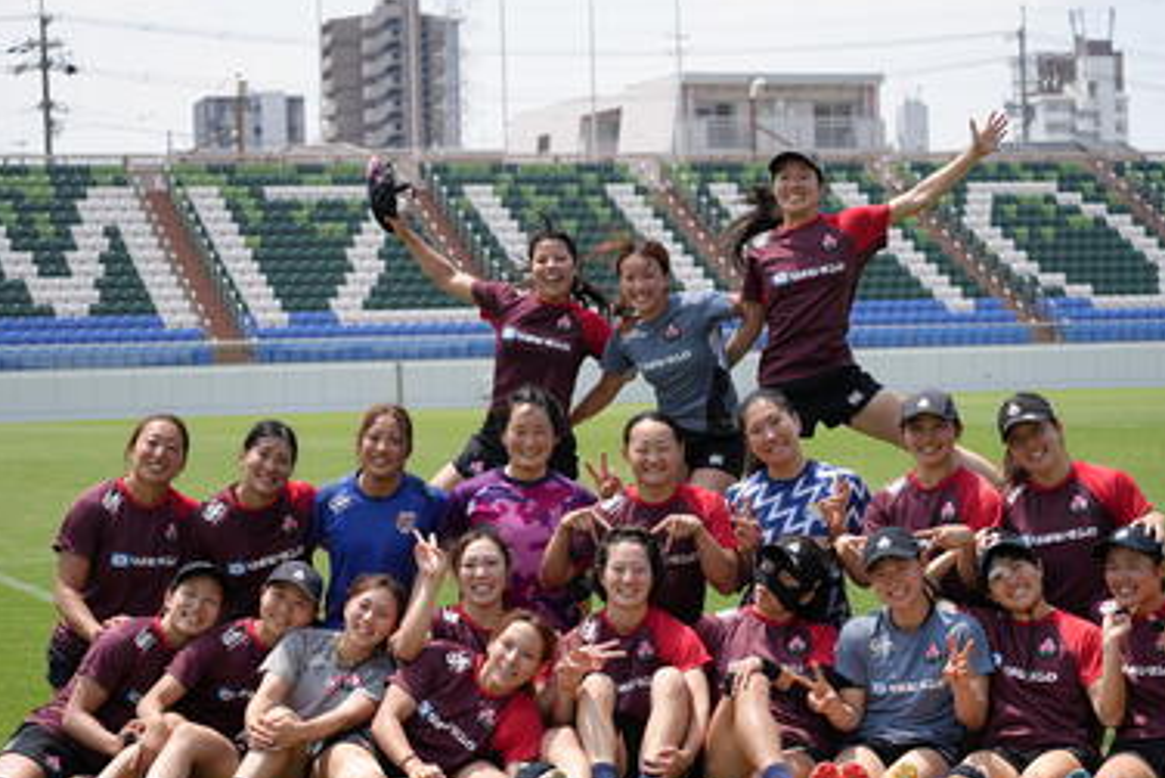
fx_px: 3011
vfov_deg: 14.7
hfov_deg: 21.9
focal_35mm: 93
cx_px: 601
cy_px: 423
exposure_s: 1/500
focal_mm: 70
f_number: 5
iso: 100
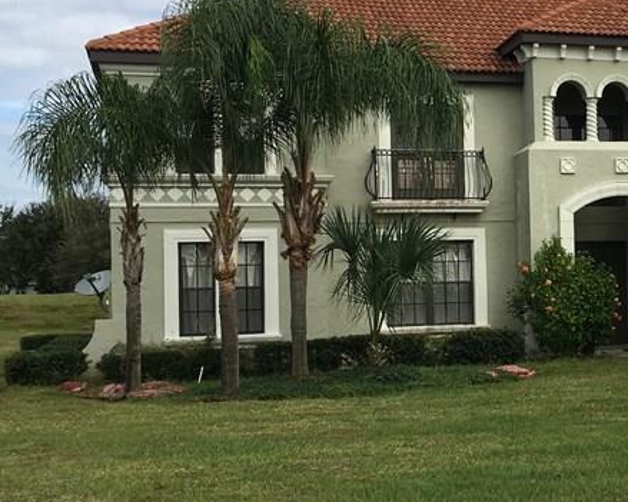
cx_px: 651
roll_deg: +0.7
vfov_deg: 23.1
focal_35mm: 66
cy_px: 260
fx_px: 1226
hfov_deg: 26.9
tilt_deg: +2.0
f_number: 2.2
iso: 25
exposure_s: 1/1350
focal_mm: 4.15
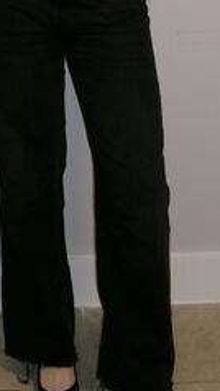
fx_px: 839
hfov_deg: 14.9
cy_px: -59
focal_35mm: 81
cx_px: 69
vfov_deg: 24.2
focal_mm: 5.1
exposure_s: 1/34
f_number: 3.9
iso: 200
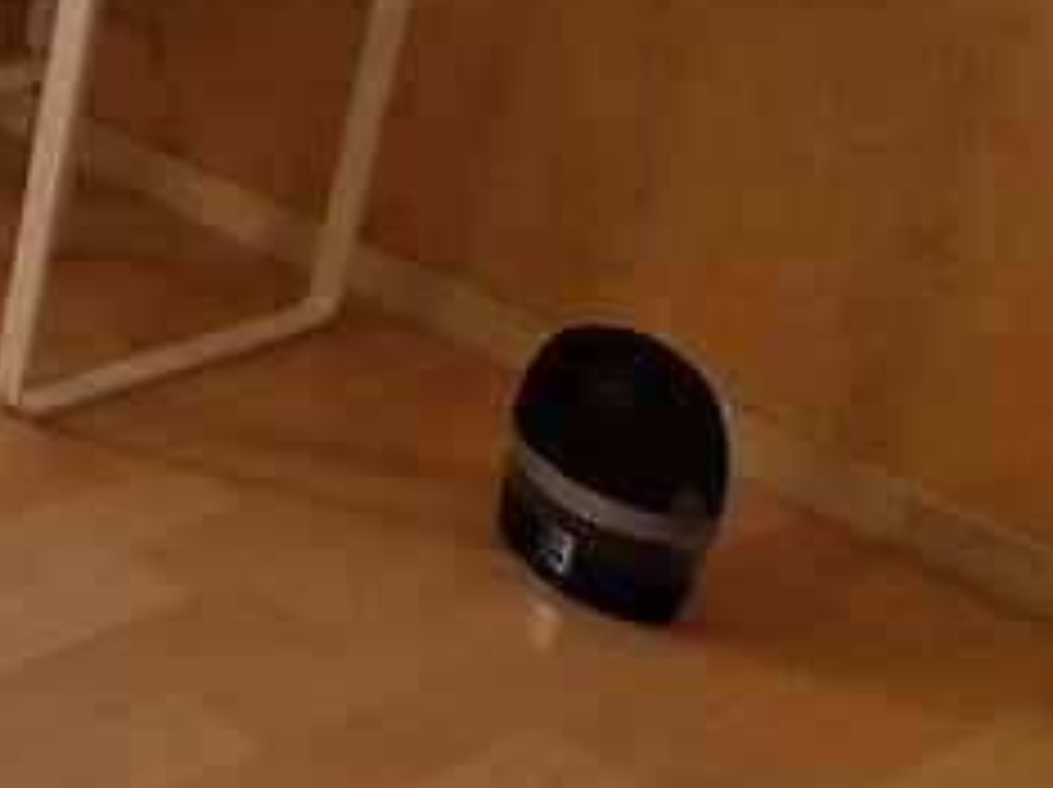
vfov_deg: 22.8
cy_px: -243
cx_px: -1094
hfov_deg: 18.8
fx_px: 1732
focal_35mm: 57
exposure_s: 1/470
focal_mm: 2.2
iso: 50
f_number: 2.2
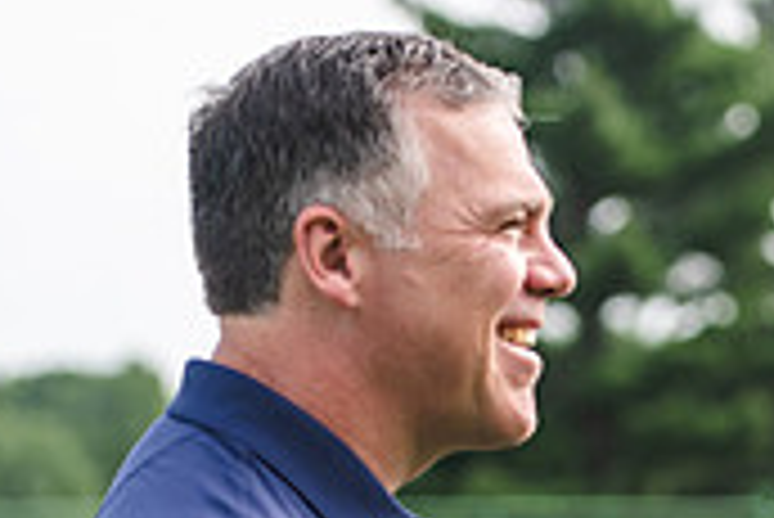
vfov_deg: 5.1
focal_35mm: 269
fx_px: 5788
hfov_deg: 7.6
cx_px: 698
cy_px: 673
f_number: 3.2
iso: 80
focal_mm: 80
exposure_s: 1/640
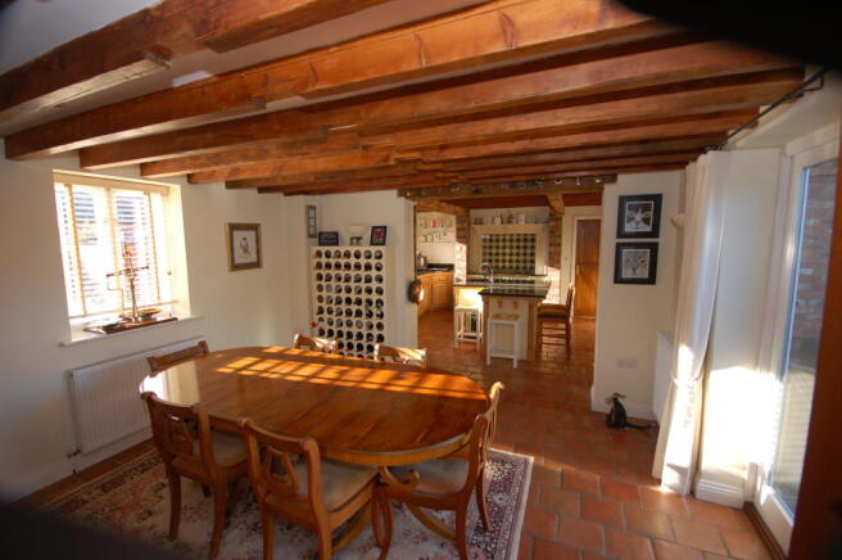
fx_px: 350
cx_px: 421
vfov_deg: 77.2
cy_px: 280
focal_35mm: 15
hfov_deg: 100.4
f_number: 4.5
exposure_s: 1/80
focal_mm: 10
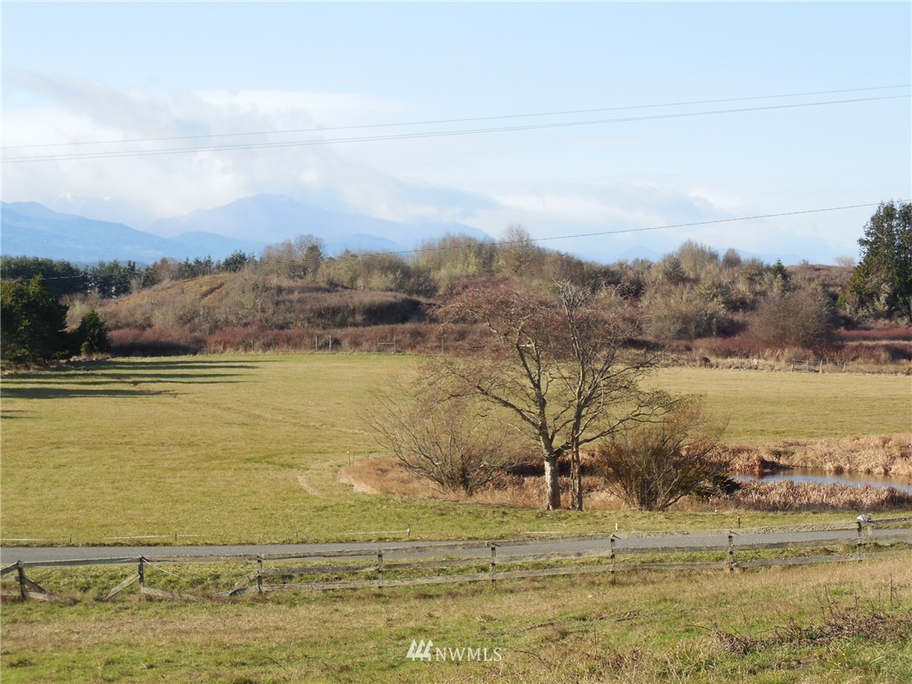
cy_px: 342
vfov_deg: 15.7
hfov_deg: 20.9
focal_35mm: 94
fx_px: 2477
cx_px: 456
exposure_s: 1/320
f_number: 4.7
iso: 125
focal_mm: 16.8
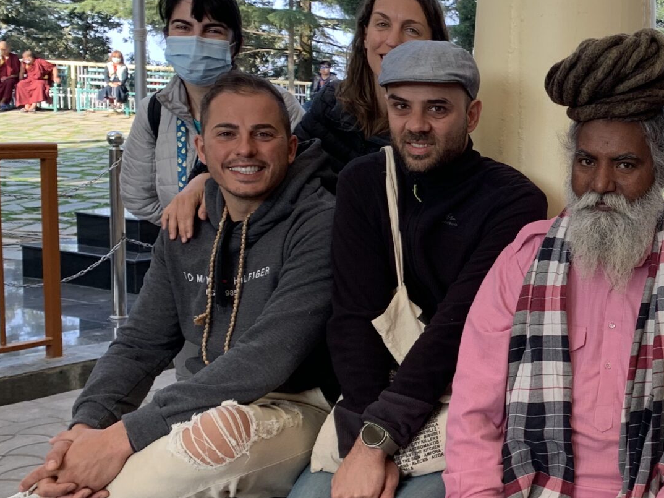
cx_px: 710
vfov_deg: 23.6
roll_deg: -3.4
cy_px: 285
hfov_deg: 28.6
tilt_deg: -7.9
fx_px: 1189
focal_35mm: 62
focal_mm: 4.25
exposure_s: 1/125
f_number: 1.8
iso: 25
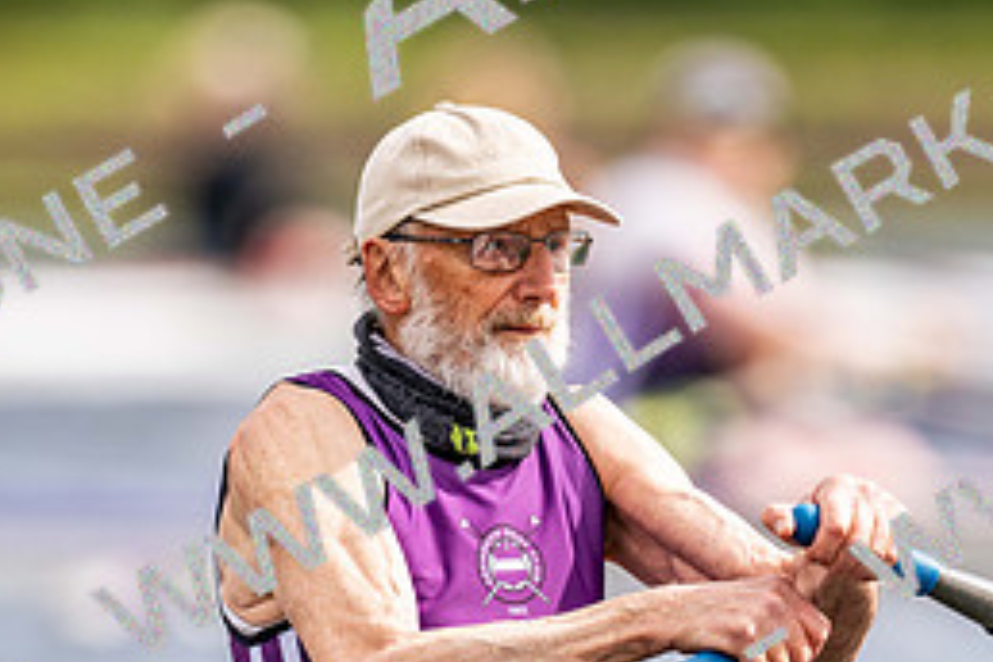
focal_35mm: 1350
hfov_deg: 1.5
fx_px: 37235
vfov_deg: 1.0
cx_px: 570
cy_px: 664
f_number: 4
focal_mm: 600
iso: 280
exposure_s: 1/2500
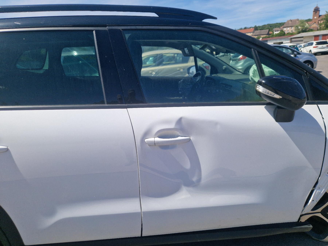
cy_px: 123
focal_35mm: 23
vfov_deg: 58.9
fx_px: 218
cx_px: 164
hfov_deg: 73.9
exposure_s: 1/2000
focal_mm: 5.4
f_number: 1.8
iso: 50
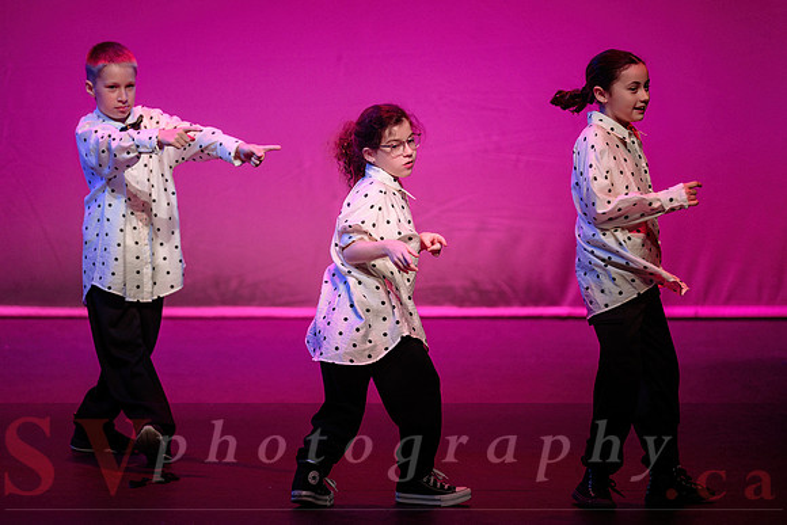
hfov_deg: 7.8
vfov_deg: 5.2
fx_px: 5757
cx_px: 428
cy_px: 285
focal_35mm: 263
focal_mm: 200
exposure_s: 1/500
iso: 1250
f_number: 2.8
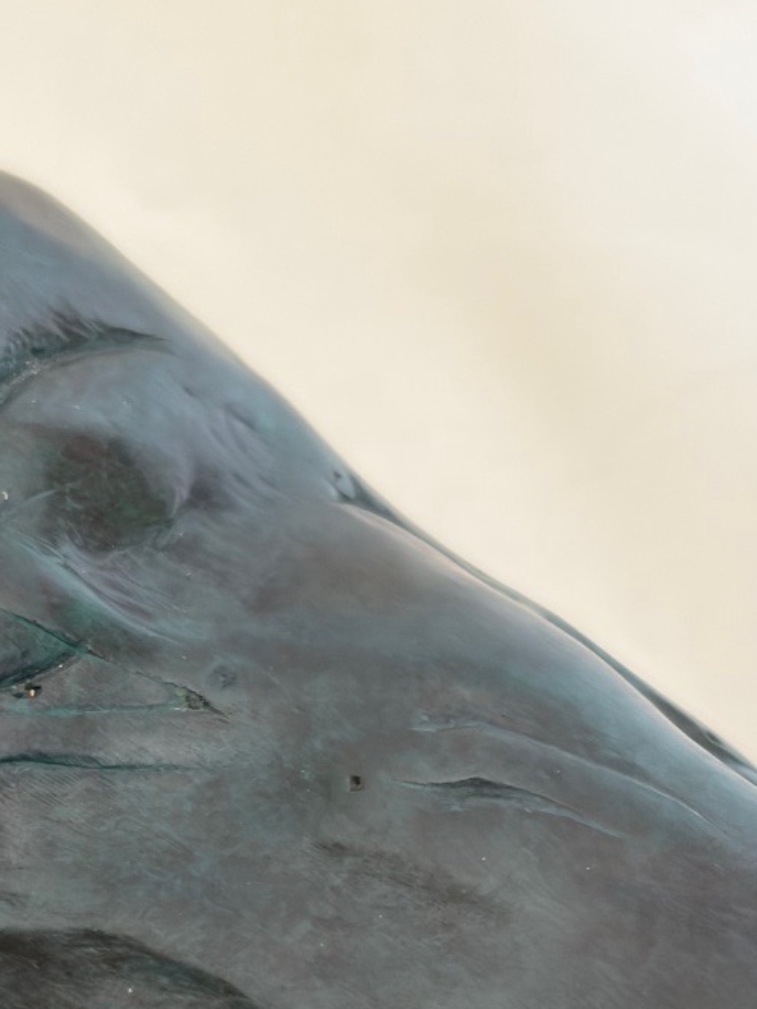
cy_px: 892
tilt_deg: -47.9
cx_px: 211
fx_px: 2741
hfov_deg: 15.7
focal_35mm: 94
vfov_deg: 20.5
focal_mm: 5.96
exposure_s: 1/51
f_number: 1.6
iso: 160
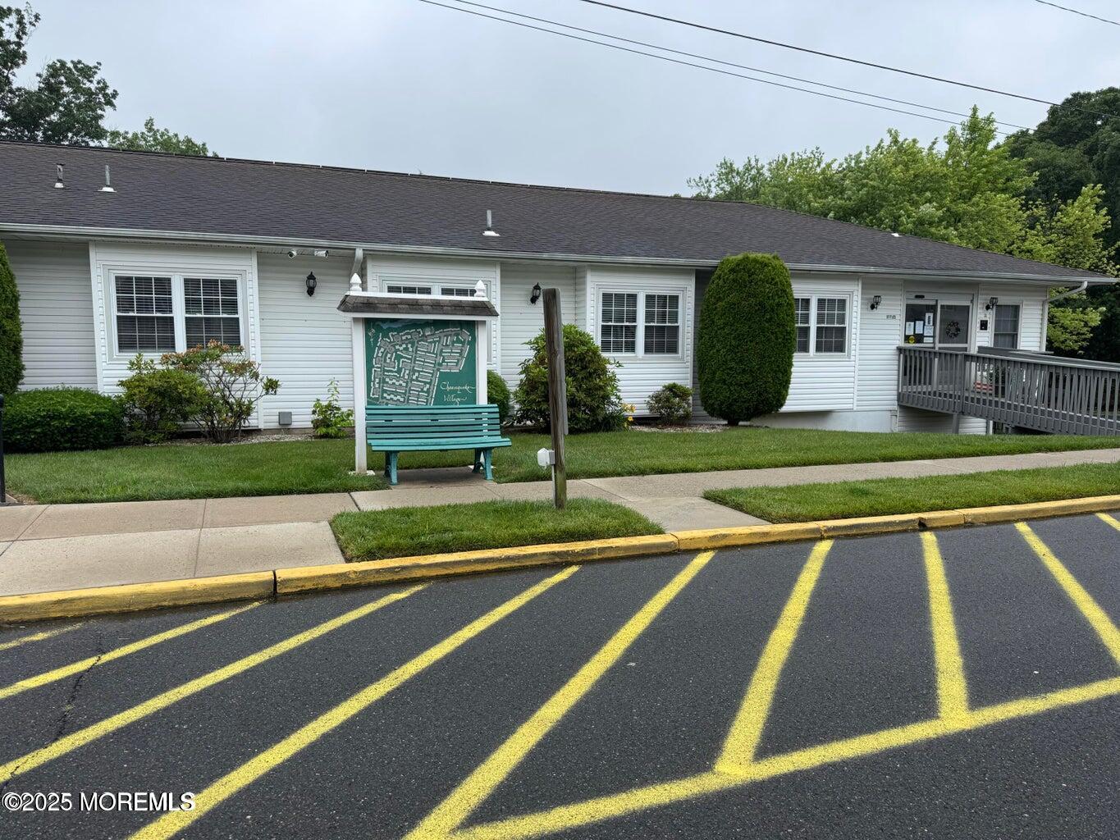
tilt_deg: -6.7
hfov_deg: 71.6
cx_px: 560
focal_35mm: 24
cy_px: 420
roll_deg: -1.4
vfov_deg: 56.8
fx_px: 777
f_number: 1.78
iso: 80
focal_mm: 6.76
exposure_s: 1/2415
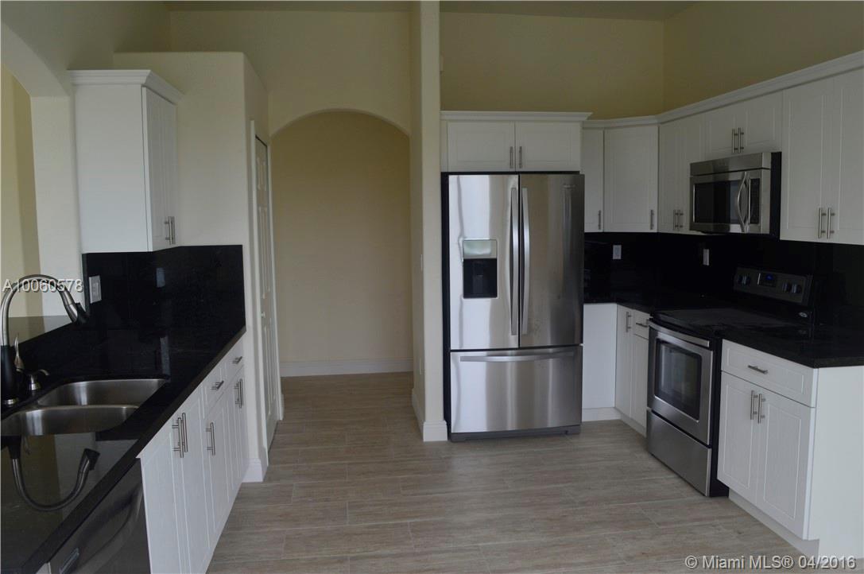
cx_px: 432
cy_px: 287
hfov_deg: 67.4
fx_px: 647
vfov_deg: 47.8
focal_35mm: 27
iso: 400
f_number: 8
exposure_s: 1/80
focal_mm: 18
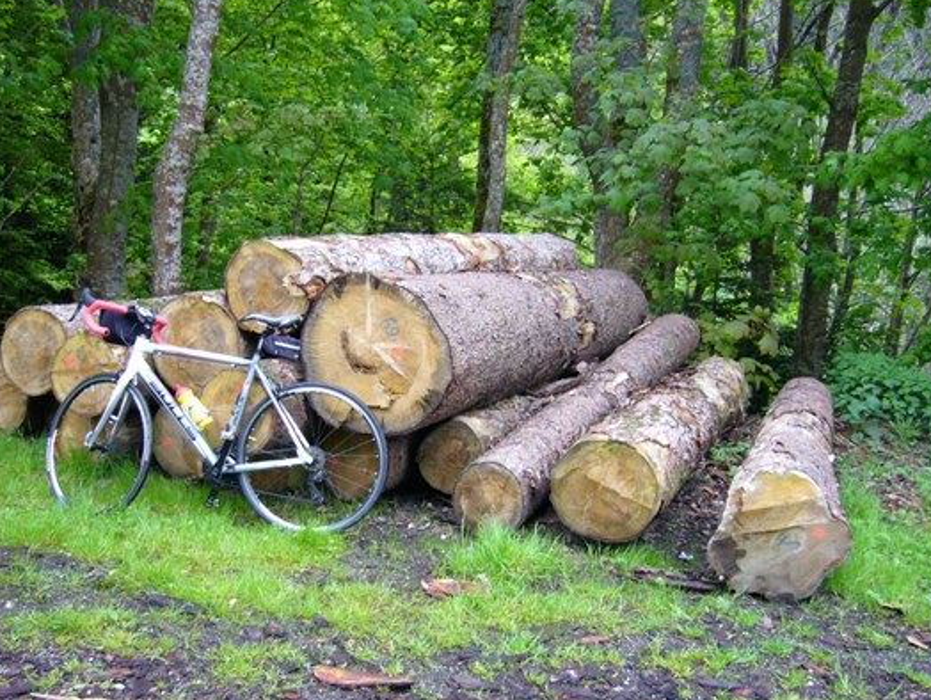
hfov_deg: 45.7
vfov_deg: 35.2
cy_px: 386
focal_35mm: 41
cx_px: 418
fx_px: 1104
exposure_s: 1/50
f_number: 2.8
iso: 100
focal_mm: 5.8
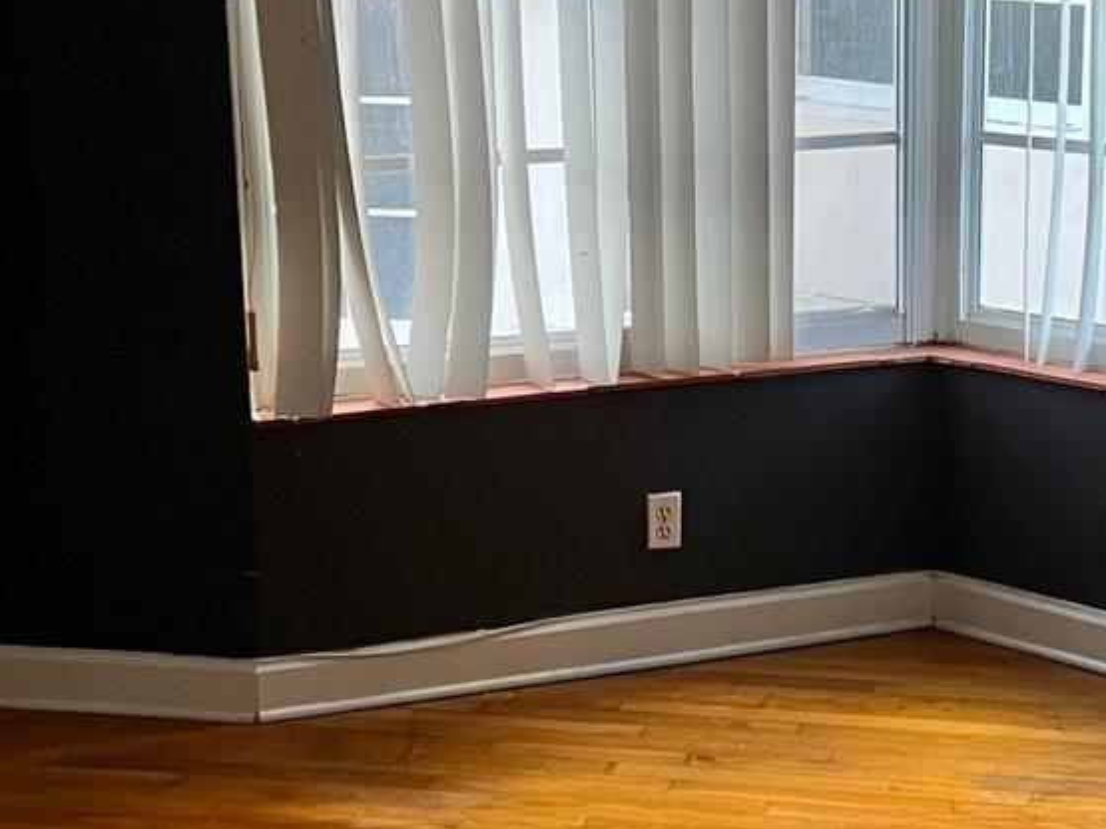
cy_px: 313
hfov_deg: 25.8
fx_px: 2396
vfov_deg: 19.6
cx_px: 795
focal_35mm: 75
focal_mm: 5.7
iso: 250
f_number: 1.5
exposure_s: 1/60
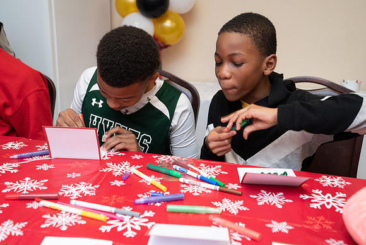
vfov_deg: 31.2
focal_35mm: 43
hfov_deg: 45.4
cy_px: 122
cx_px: 183
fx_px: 437
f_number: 4.5
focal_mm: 43
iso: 640
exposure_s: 1/80
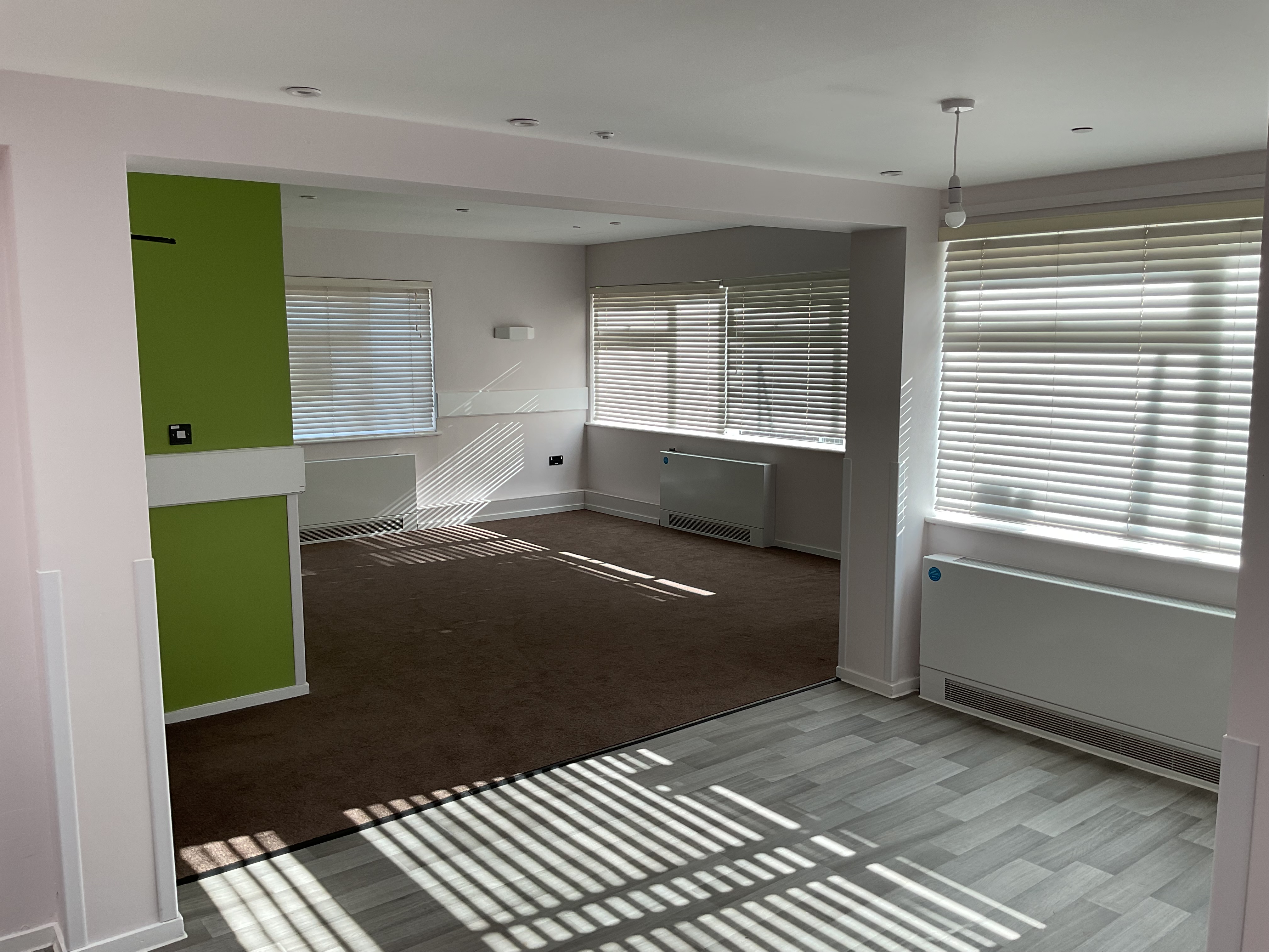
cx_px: 634
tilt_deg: -7.9
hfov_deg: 61.7
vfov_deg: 48.2
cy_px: 476
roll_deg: +0.1
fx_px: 1063
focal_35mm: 29
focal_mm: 3
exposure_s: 1/127
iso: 16
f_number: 1.8
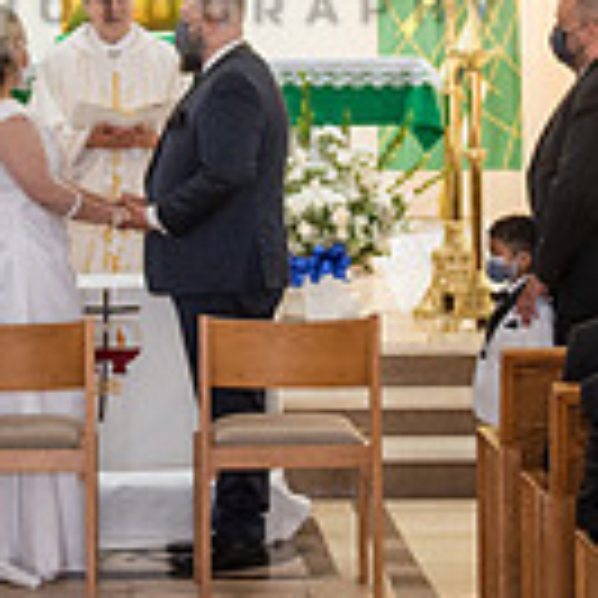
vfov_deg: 11.1
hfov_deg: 11.2
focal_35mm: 156
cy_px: -52
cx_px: 157
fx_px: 3049
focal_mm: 42
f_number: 2.8
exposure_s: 1/160
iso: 1000
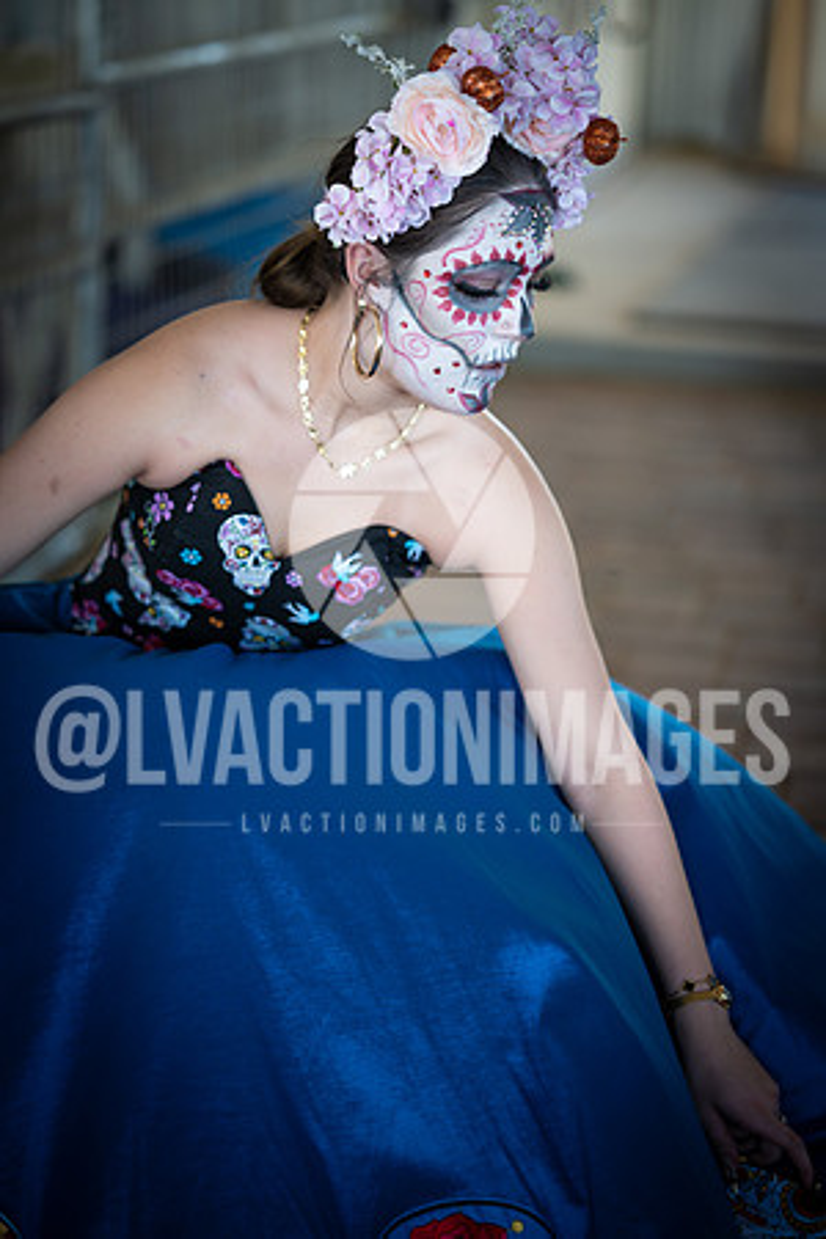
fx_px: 2925
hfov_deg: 16.1
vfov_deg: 23.9
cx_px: 413
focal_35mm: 85
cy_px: 620
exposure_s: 1/160
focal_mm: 85
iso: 100
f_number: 1.8
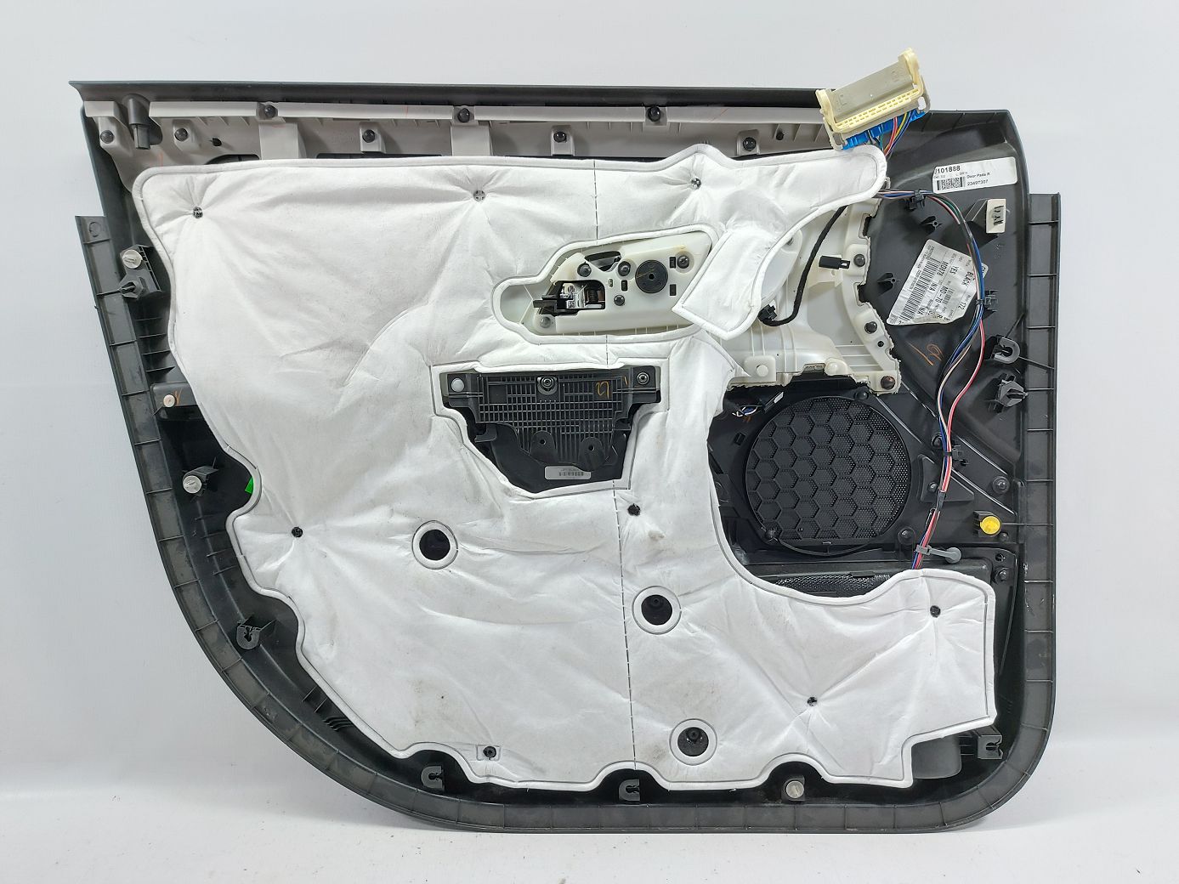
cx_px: 590
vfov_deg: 56.8
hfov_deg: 71.6
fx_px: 817
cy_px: 442
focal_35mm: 24
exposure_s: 1/50
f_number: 1.8
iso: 100
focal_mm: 5.23
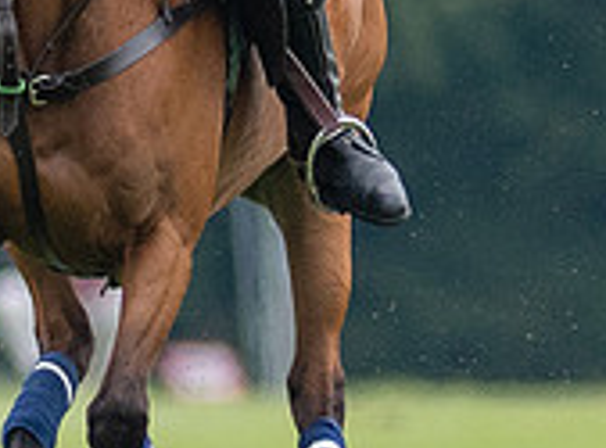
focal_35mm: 3549
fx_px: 61823
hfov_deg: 0.6
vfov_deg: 0.4
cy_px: 305
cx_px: -62
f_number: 2.8
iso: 400
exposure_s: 1/3200
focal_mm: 300
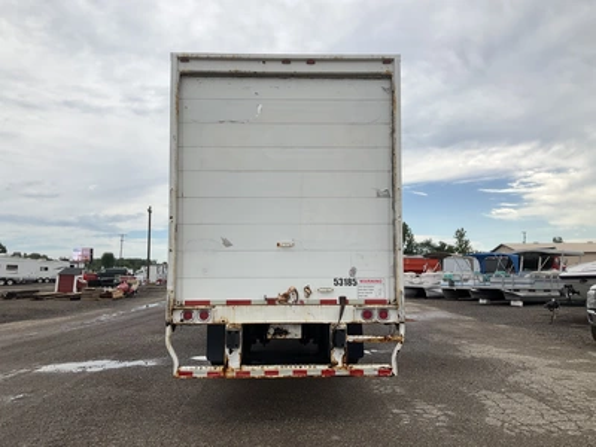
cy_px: 224
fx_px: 499
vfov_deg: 48.2
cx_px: 298
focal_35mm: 29
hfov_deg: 61.7
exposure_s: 1/2538
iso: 25
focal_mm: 3
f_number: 1.8
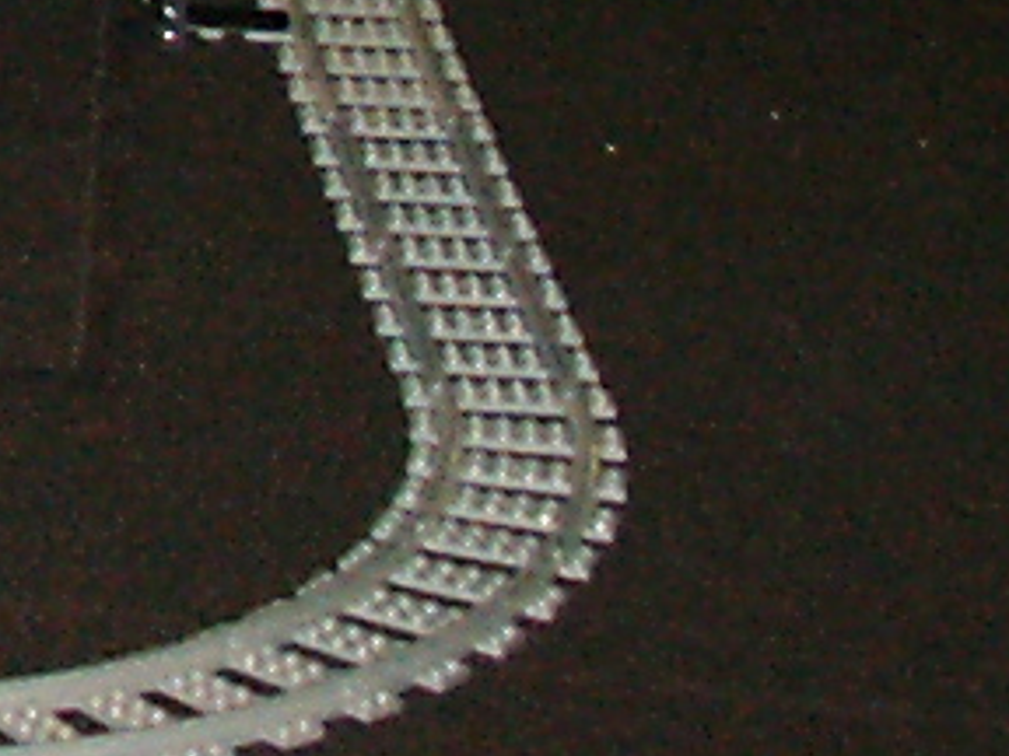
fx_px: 8045
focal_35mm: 276
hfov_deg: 6.6
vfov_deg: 5.1
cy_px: -1491
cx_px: -1923
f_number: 3
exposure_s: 1/45
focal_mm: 7.18
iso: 200
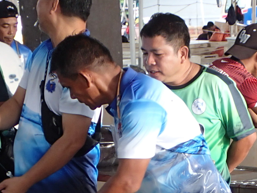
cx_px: 139
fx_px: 980
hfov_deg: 14.9
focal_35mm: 132
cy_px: 347
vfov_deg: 10.5
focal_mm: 5.87
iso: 100
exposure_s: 1/60
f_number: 2.4
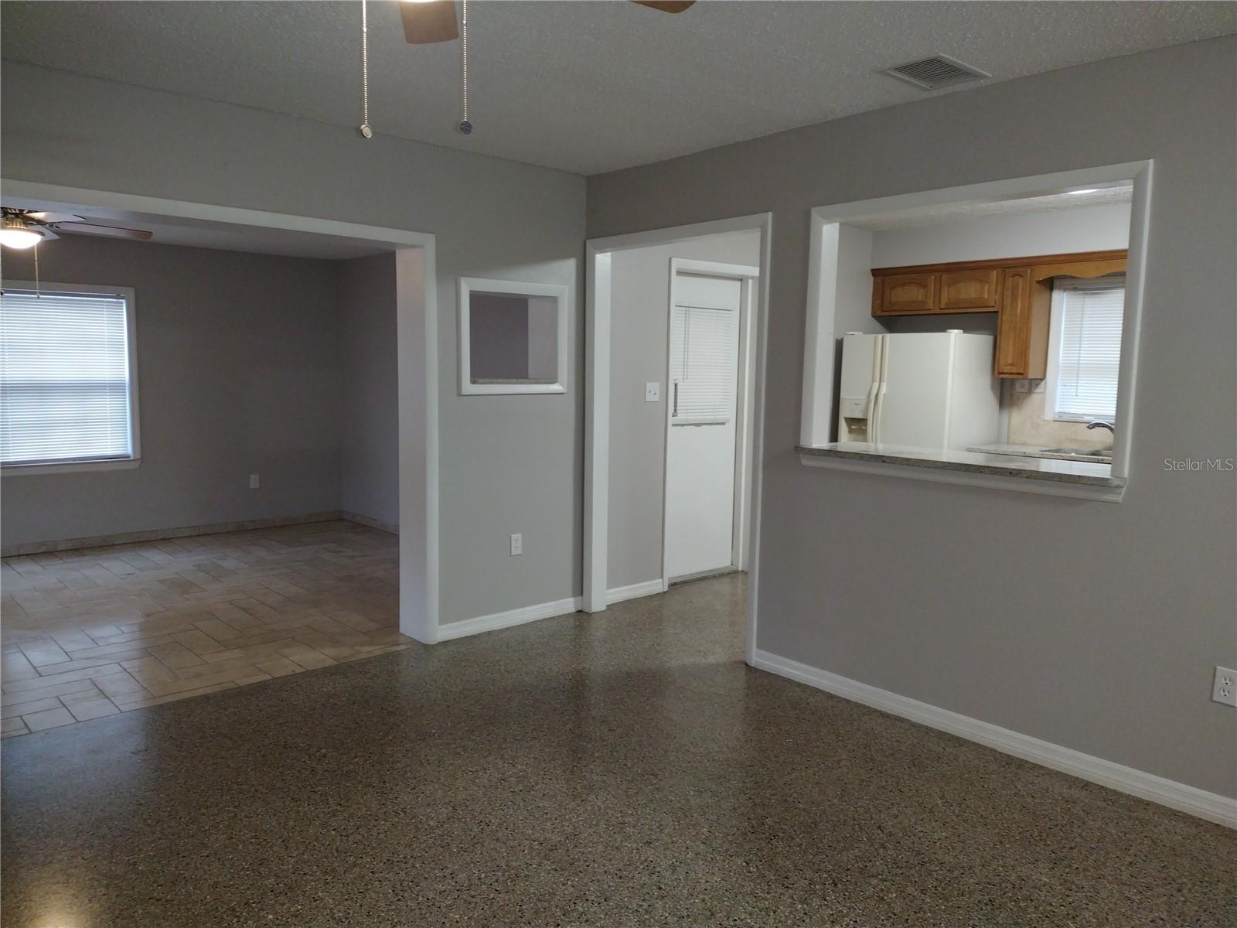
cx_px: 618
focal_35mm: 27
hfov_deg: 65.3
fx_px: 965
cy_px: 464
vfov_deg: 51.4
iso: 438
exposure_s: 1/40
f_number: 1.7
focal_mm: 4.71
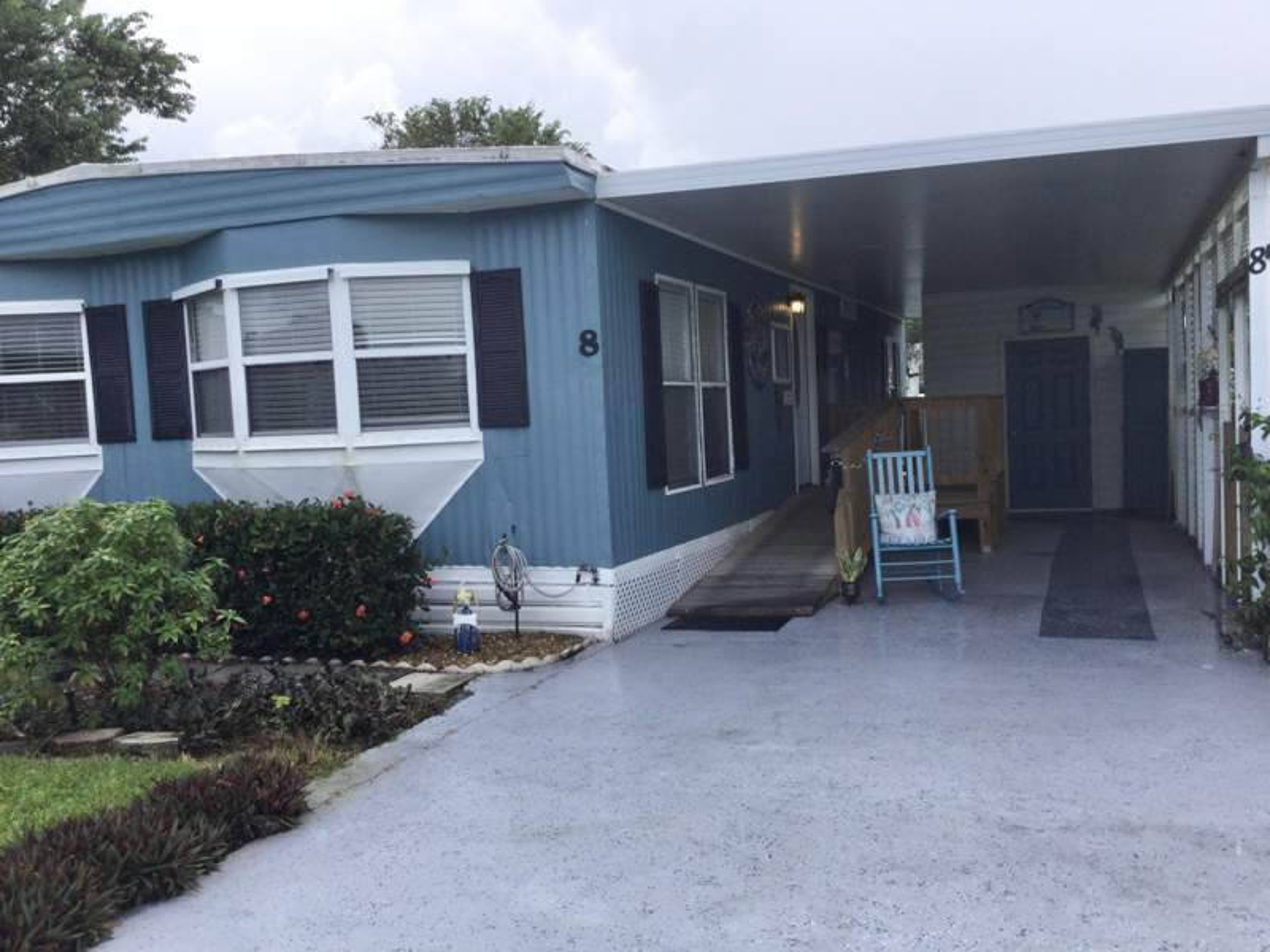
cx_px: 635
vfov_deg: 45.4
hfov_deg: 58.4
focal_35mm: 31
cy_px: 476
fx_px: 1137
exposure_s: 1/372
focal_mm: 3.3
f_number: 2.4
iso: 25
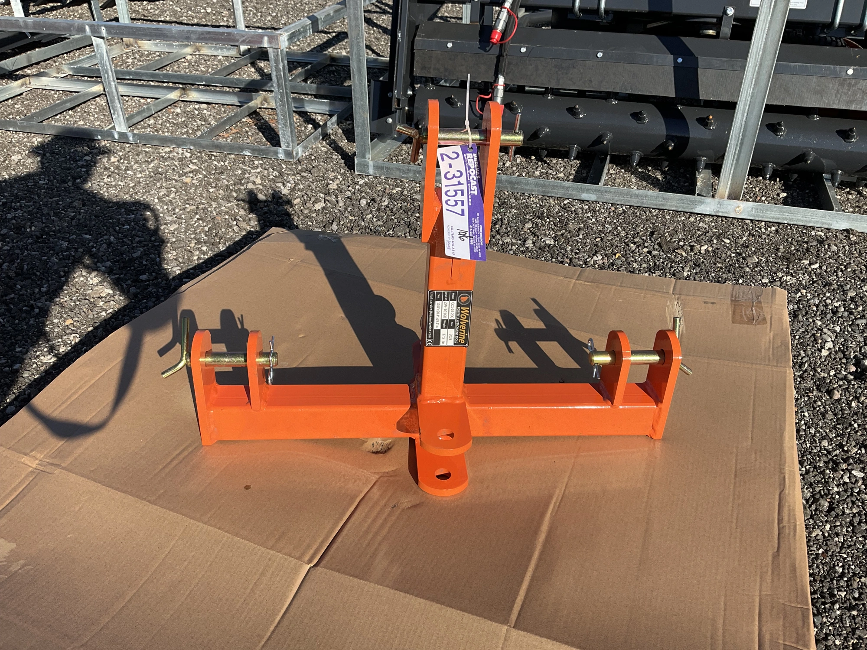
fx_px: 726
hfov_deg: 61.7
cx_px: 434
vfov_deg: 48.2
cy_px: 325
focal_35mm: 29
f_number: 1.8
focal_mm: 3
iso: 25
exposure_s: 1/1675
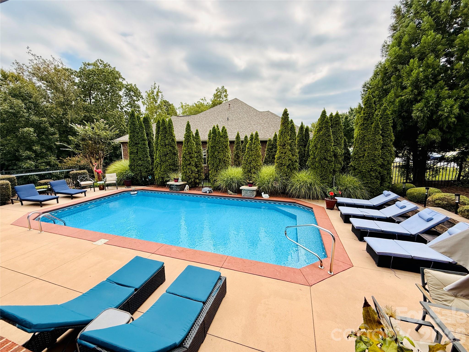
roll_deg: -0.2
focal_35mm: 14
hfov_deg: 102.1
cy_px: 176
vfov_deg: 85.7
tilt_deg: -9.3
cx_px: 234
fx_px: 190
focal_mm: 2.22
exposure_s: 1/1431
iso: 64
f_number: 2.2
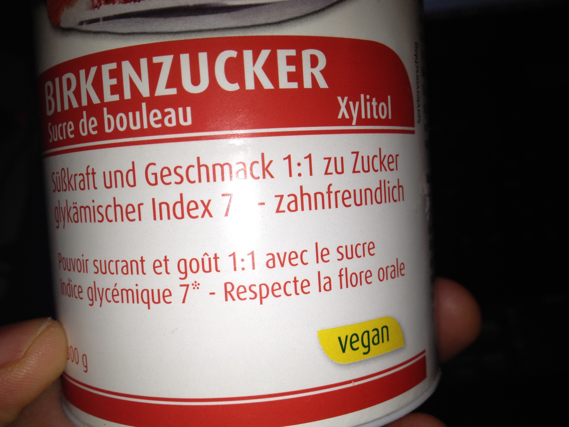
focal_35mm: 35
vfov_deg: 40.7
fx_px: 575
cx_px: 284
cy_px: 214
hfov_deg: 52.6
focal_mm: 4.28
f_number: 2.4
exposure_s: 1/473
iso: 50
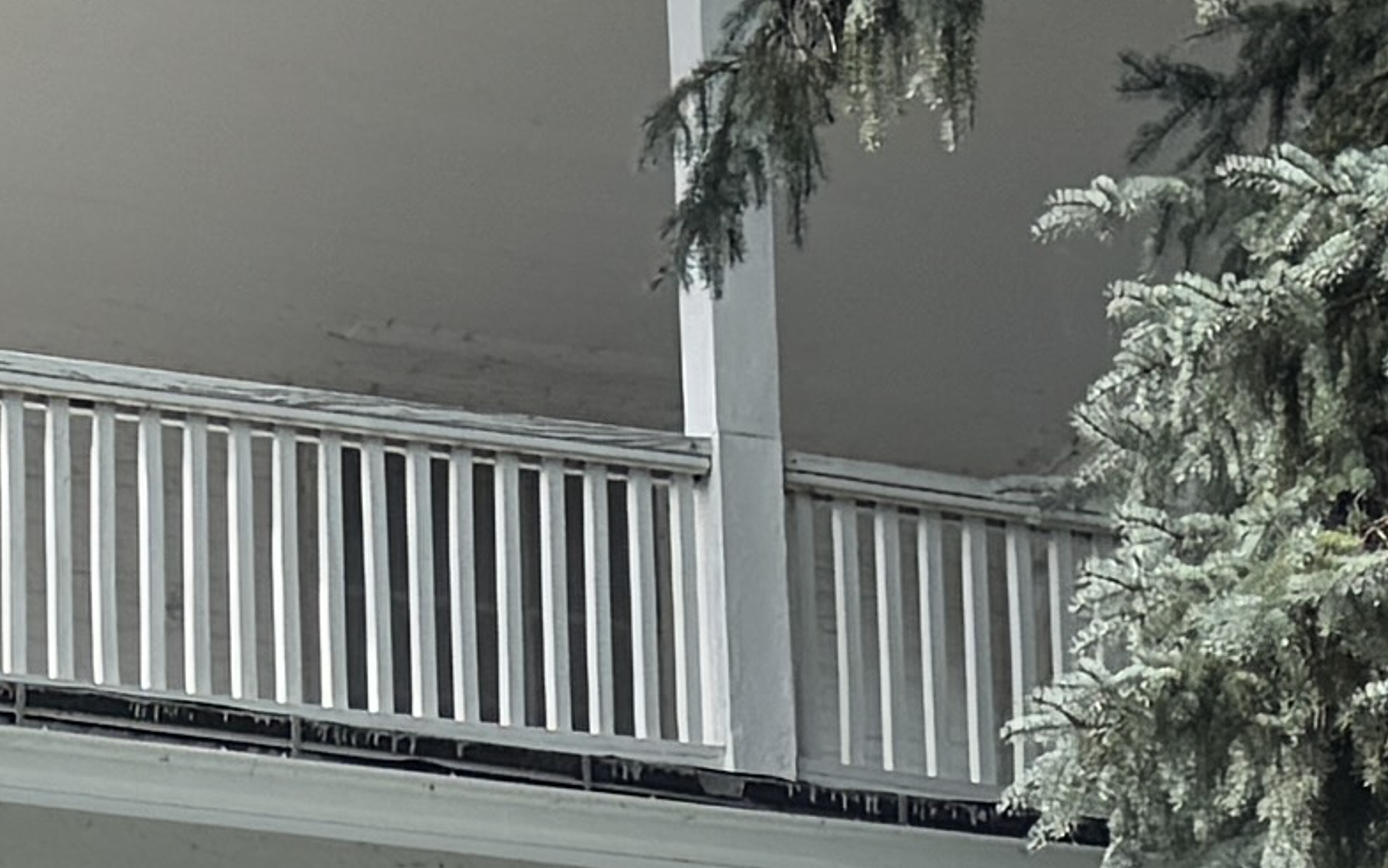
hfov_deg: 11.1
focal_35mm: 185
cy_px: 1837
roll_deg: +1.1
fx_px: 7000
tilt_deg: +14.6
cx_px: -217
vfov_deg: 6.8
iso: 80
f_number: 1.78
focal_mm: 6.76
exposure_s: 1/1923
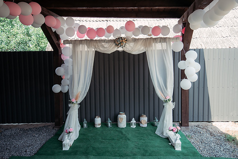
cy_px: 77
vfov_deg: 52.7
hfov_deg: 73.1
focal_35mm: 24
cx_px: 119
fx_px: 160
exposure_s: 1/800
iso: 400
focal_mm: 23
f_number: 2.8
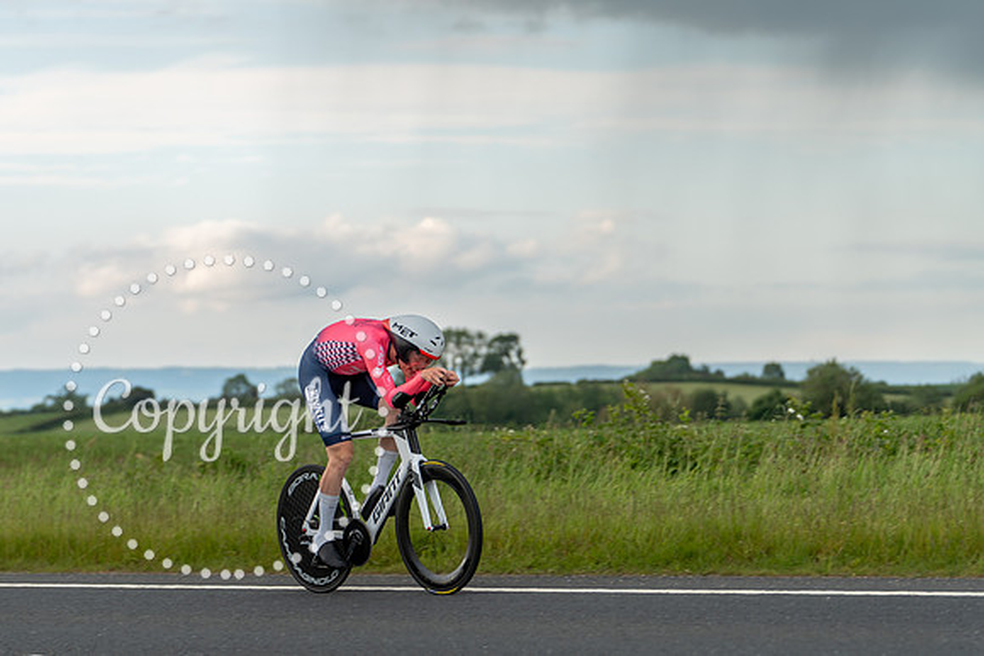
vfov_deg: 10.2
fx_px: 3693
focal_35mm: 135
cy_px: 407
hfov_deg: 15.2
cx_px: 345
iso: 250
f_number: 3.2
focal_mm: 104
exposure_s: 1/500
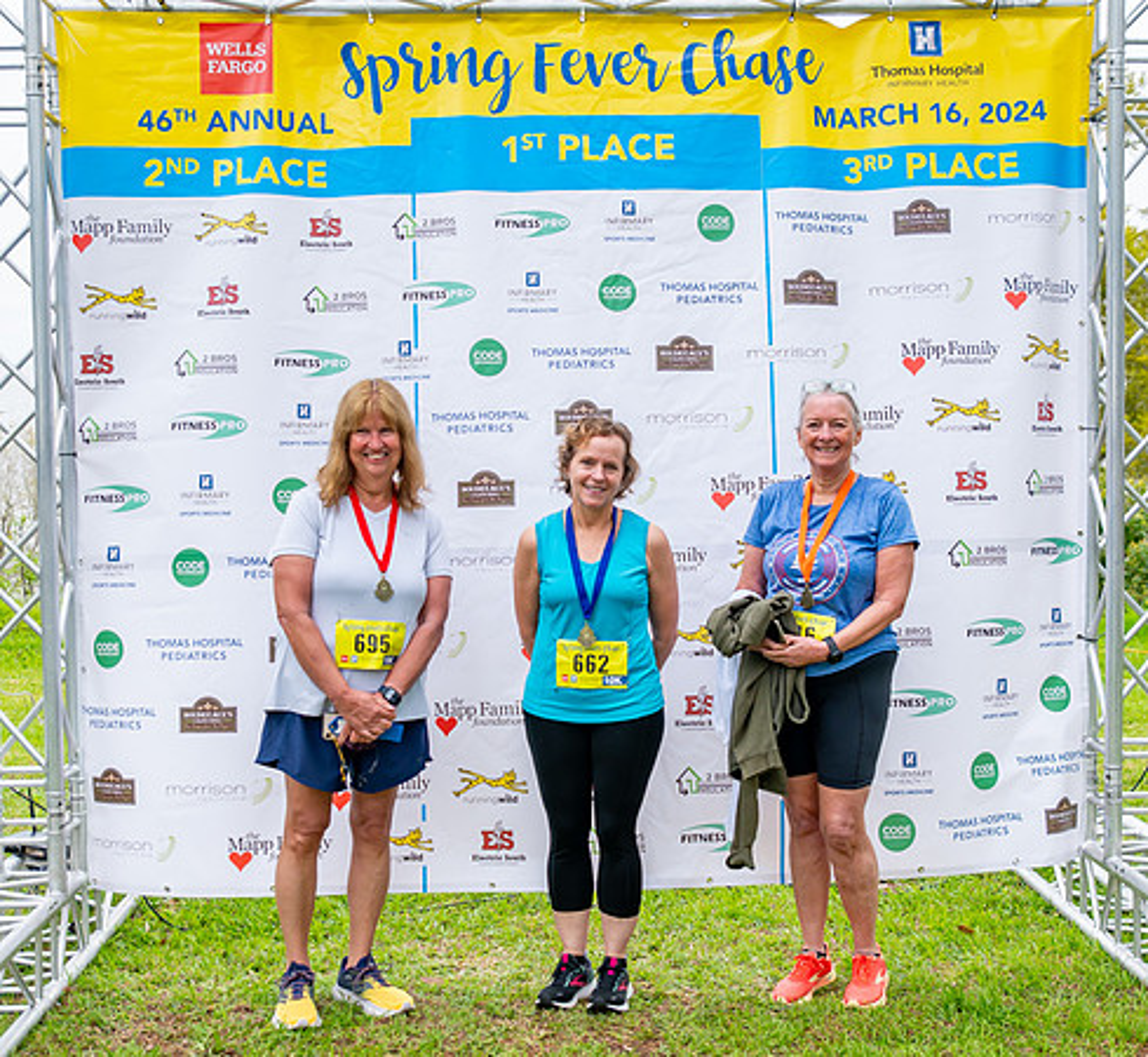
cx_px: 631
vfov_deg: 31.3
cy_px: 530
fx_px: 1888
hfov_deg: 33.8
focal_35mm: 52
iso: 320
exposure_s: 1/1250
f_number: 2.8
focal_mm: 36
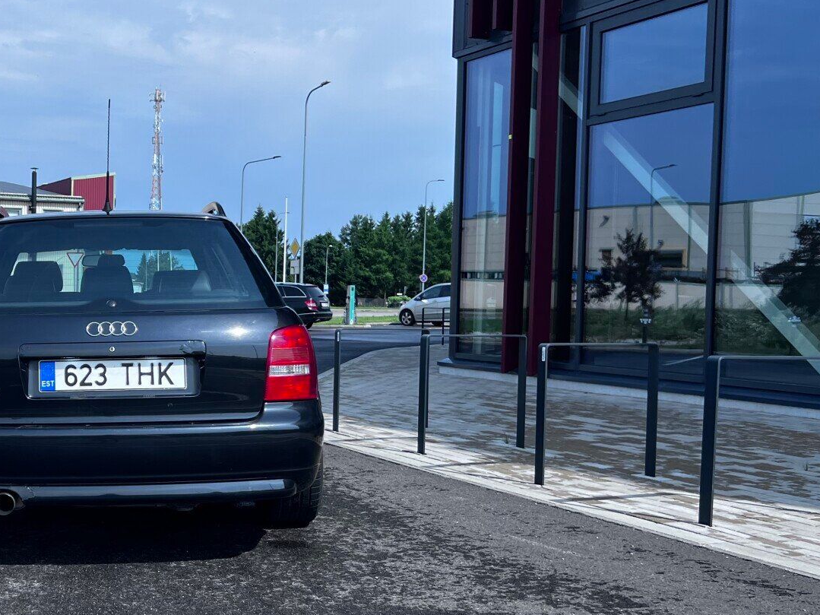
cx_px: 104
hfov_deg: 38.1
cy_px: 347
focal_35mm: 47
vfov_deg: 30.8
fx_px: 1113
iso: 50
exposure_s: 1/4444
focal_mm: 5.7
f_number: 1.5
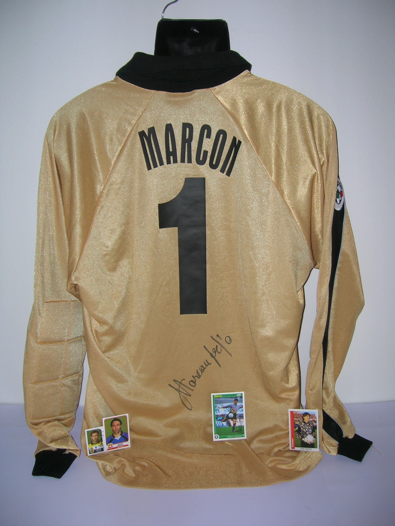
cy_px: 263
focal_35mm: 34
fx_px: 517
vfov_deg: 54.0
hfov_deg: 41.8
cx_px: 198
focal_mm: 5.7
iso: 50
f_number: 2.9
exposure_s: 1/60.1
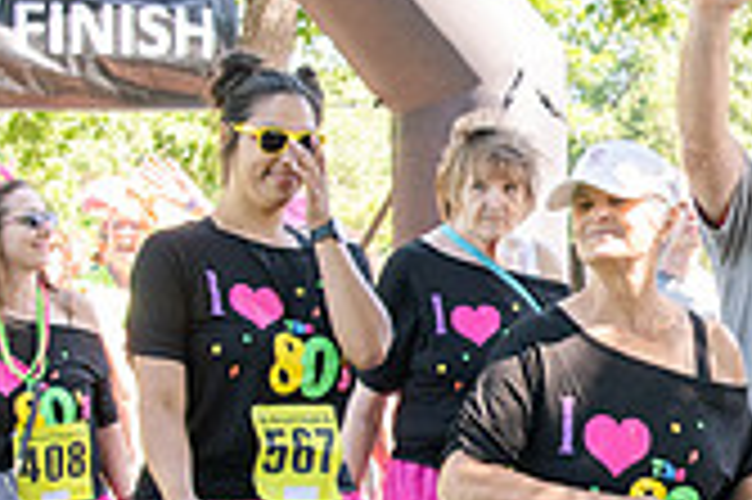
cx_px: 702
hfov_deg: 16.2
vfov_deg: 10.9
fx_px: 2609
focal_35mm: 125
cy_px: 297
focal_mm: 24
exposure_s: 1/400
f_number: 3.5
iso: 500
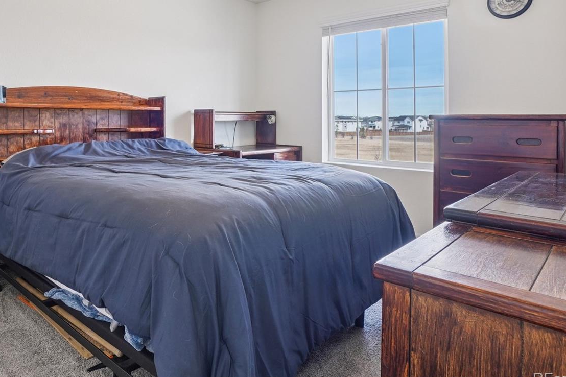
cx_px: 207
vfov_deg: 48.4
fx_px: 409
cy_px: 117
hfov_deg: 68.2
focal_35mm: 26
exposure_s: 1/15
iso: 400
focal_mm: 12
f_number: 8
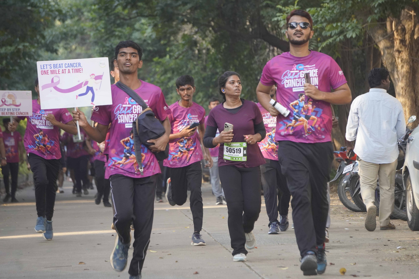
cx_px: 210
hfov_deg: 8.1
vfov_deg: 5.4
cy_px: 140
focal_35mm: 255
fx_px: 2968
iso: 1250
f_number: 6.3
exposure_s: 1/320
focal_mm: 170
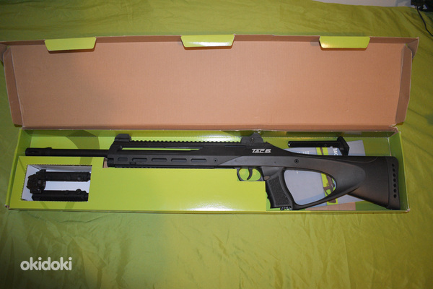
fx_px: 325
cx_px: 216
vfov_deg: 47.9
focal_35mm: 27
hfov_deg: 67.4
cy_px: 144
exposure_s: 1/60
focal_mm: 18
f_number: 3.5
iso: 3200
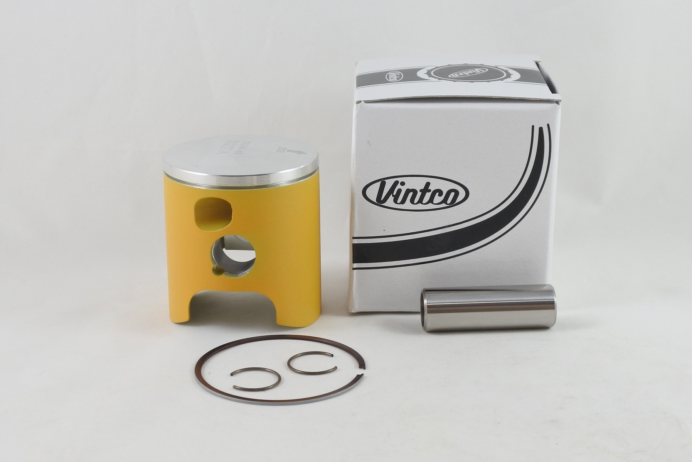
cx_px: 346
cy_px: 231
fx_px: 884
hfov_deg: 42.7
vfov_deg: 29.2
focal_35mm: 46
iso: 450
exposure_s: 1/125
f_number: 4.5
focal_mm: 17.2
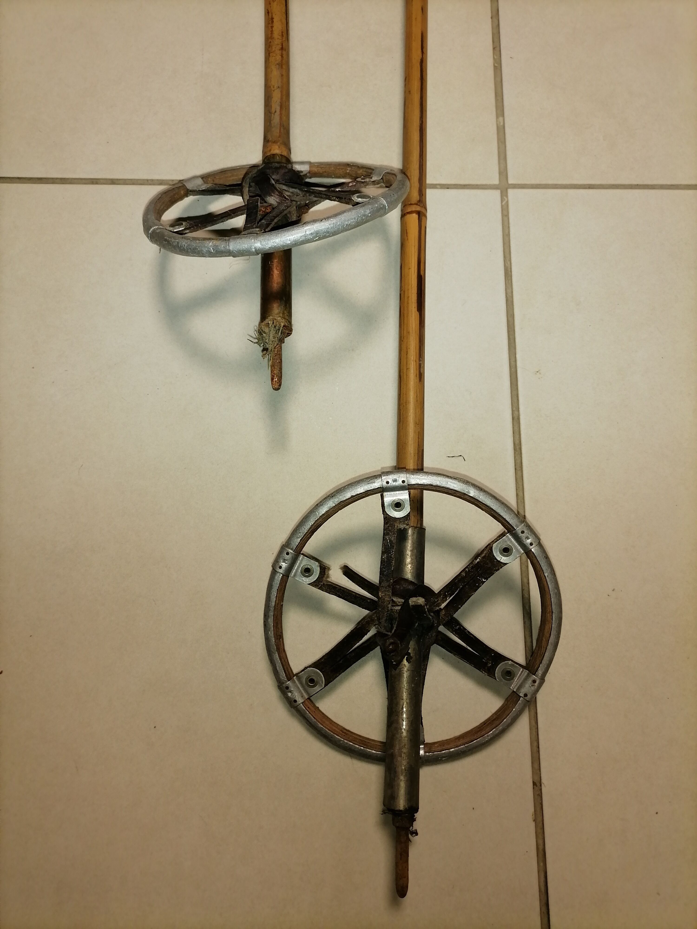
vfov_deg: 67.3
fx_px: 698
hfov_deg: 53.1
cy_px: 464
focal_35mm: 26
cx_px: 348
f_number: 1.8
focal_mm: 5.4
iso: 80
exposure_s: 1/33.3
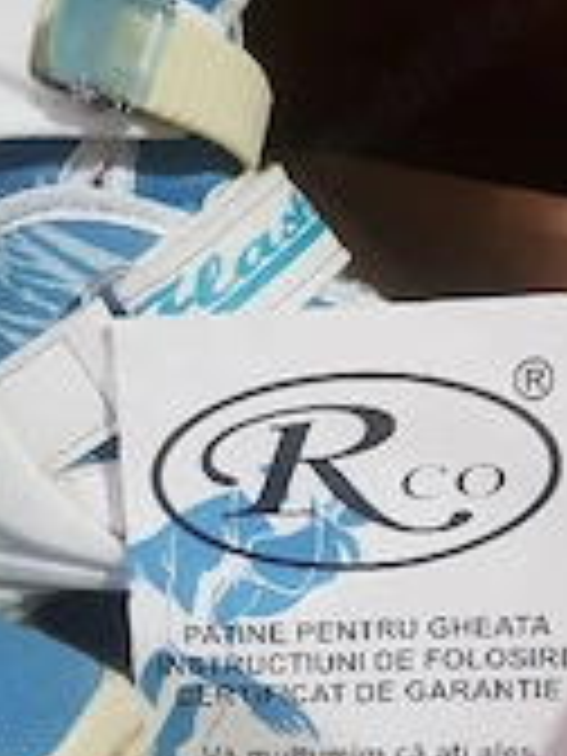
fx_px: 1354
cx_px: 194
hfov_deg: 23.6
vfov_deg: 31.1
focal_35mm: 62
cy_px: 464
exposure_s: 1/25
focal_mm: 3.92
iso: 400
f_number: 1.7
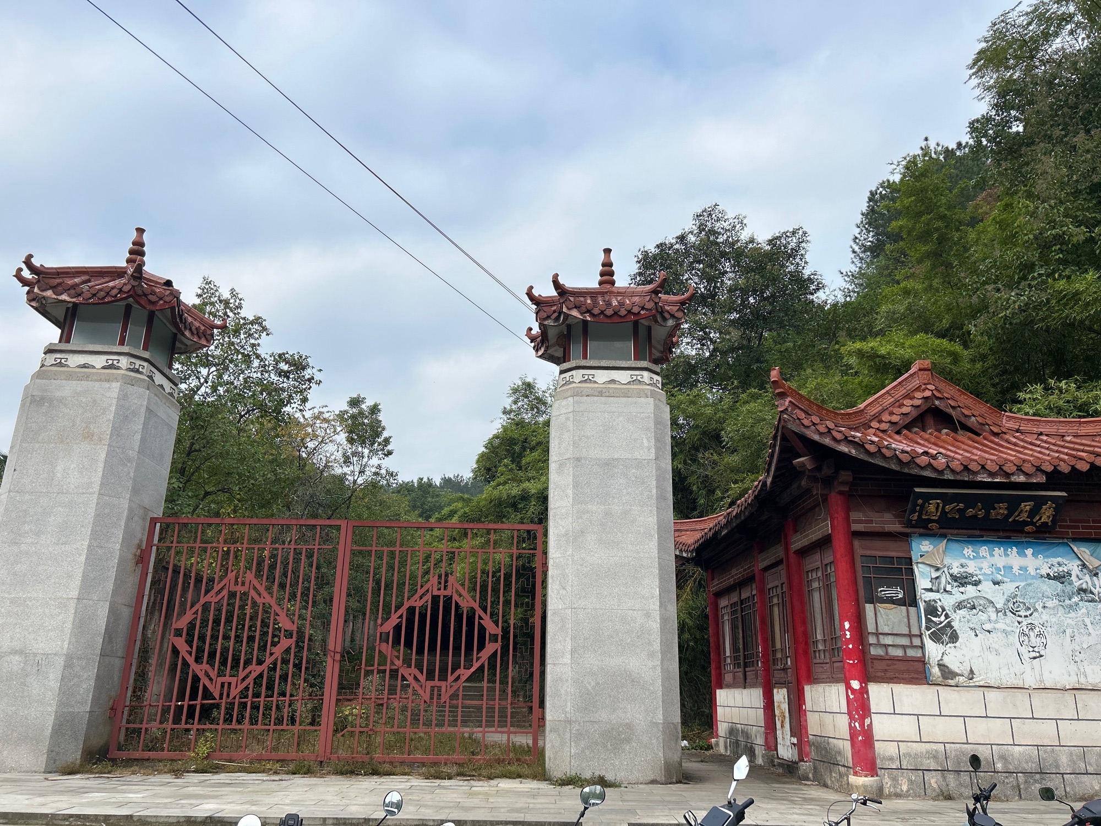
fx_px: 827
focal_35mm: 26
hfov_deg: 67.3
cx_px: 550
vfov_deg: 53.1
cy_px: 413
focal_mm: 5.7
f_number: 1.5
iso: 50
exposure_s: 1/1838
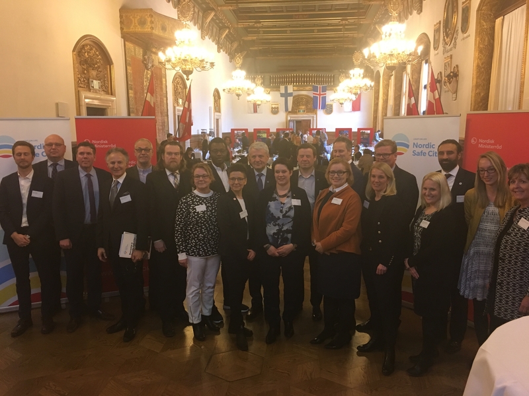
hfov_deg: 61.7
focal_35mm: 29
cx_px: 264
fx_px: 443
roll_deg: +0.2
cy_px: 198
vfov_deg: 48.2
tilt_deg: -9.4
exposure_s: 1/33
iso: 200
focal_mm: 4.15
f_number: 2.2
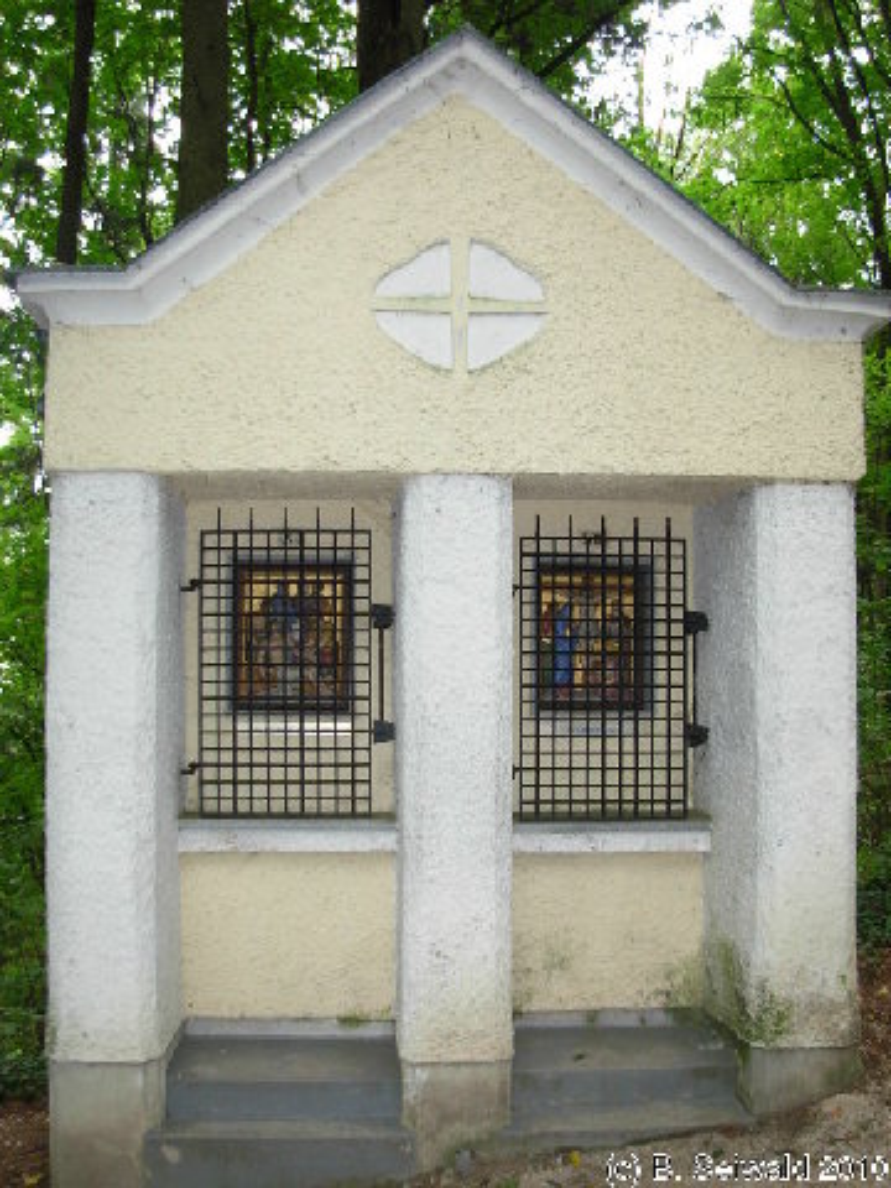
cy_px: 594
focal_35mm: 38
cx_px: 446
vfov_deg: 49.0
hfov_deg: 37.7
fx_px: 1304
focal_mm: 6.3
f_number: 2.9
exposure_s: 1/43.9
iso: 154
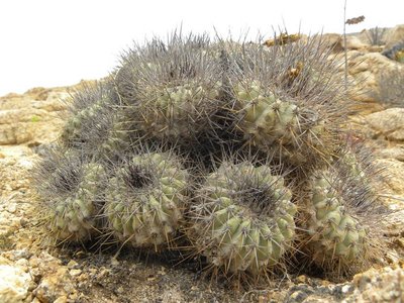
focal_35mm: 26
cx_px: 202
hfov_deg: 67.3
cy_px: 152
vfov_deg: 53.1
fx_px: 303
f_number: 4.5
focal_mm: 4.6
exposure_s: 1/168
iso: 64
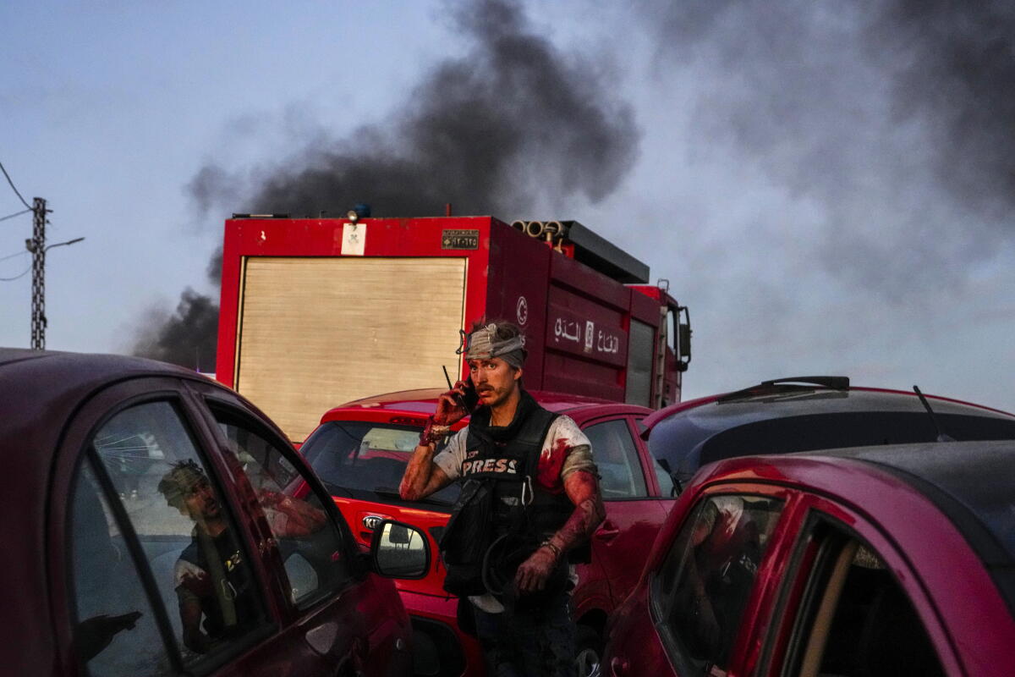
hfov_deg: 54.4
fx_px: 987
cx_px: 508
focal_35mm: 35
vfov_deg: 37.9
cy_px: 338
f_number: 3.5
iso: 6400
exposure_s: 1/200
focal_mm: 35
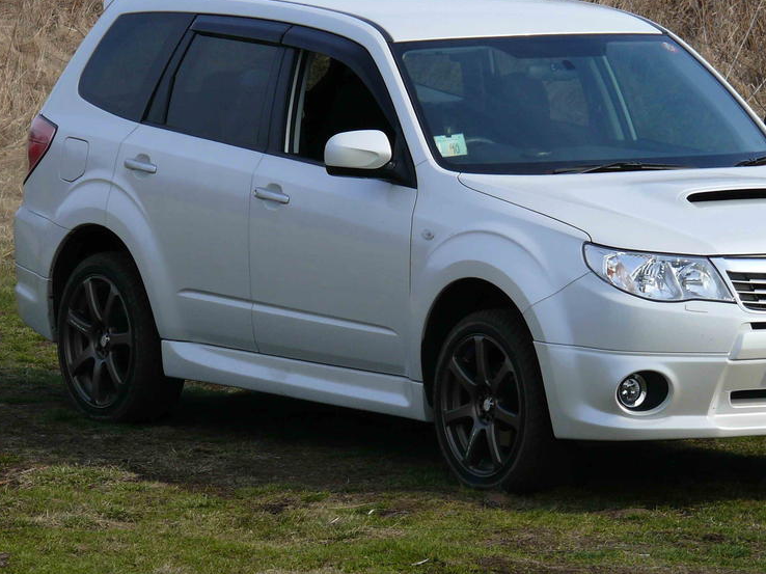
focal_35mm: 397
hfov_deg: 5.0
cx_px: 475
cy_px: 253
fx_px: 8782
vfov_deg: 3.7
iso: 100
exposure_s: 1/320
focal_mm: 51.6
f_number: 5.6
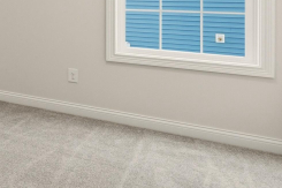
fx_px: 360
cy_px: -10
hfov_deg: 29.9
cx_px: -117
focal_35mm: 46
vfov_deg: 27.2
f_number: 9
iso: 400
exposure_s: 1/640
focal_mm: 10
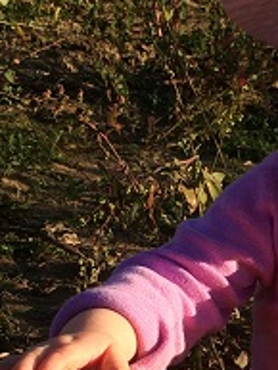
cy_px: 362
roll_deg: -0.6
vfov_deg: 16.1
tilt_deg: -14.3
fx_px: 1284
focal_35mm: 120
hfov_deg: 12.3
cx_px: 245
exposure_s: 1/1325
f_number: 2.2
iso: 32
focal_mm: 4.15
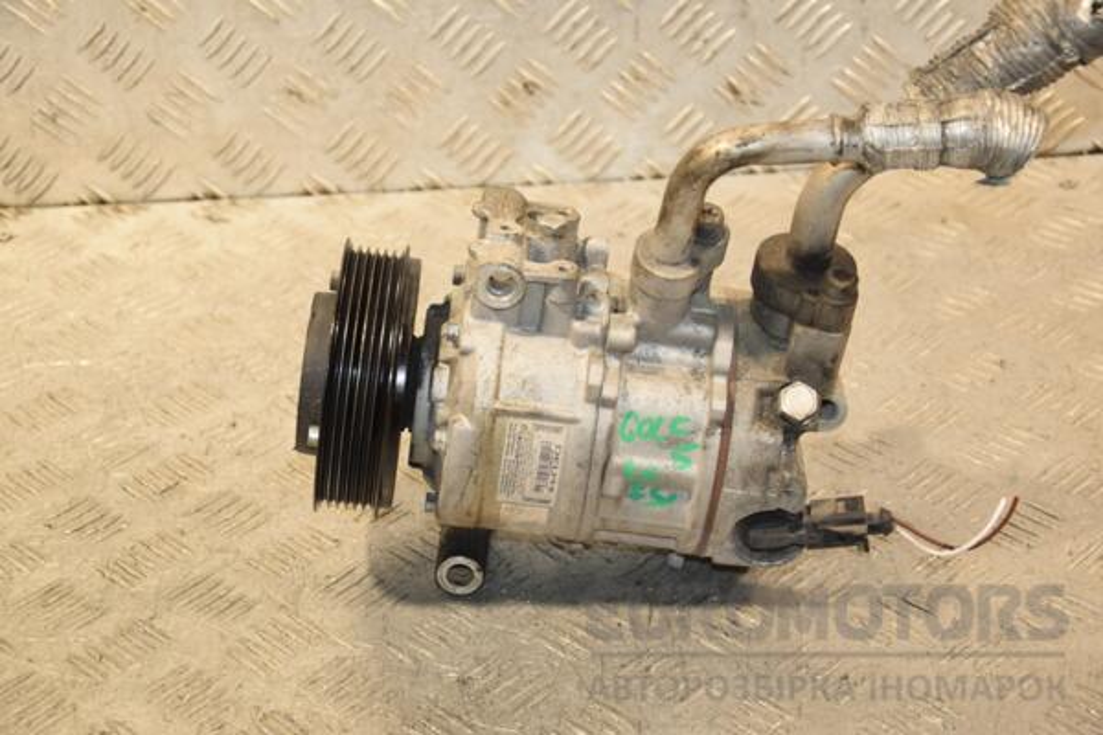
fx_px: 2298
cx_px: 552
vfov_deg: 18.2
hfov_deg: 27.0
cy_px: 368
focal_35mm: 75
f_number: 5
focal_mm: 50
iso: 800
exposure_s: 1/200
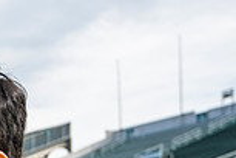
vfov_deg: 13.9
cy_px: 250
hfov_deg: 19.7
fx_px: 597
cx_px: -106
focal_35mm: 91
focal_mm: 24
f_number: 4.5
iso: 64
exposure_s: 1/250
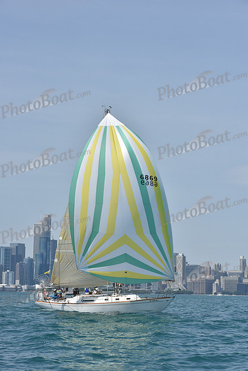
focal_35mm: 98
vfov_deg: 20.8
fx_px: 1012
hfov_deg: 14.0
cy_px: 186
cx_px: 124
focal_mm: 98
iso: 250
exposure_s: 1/1250
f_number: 9
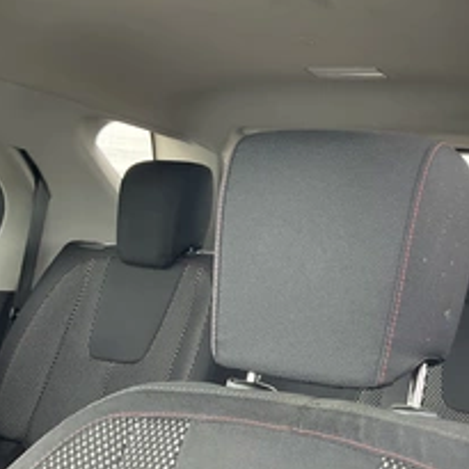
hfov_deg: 33.0
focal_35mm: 50
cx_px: 382
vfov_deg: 34.0
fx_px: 766
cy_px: 233
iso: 64
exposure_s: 1/106
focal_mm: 3
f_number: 1.8
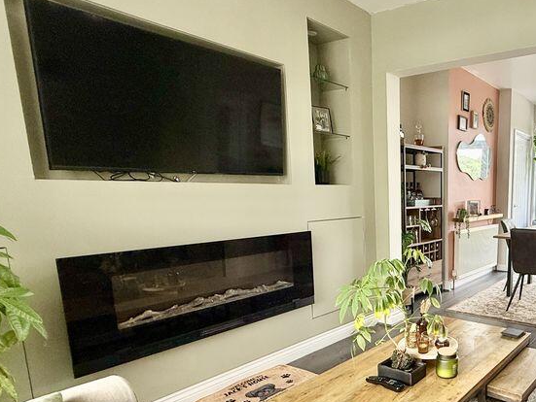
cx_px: 455
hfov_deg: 59.8
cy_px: 259
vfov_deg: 52.4
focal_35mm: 26
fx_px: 403
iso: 100
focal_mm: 2.22
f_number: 2.2
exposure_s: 1/99
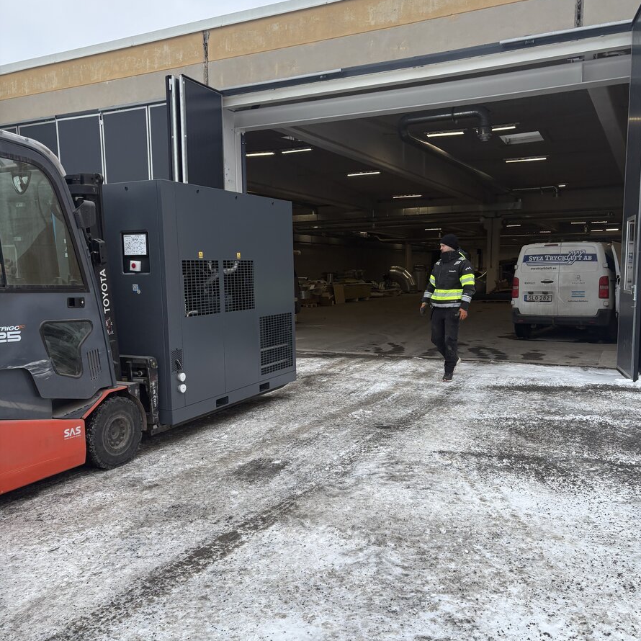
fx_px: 649
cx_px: 323
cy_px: 341
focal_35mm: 31
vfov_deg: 52.5
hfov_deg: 52.5
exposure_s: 1/503
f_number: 1.6
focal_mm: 5.96
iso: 50
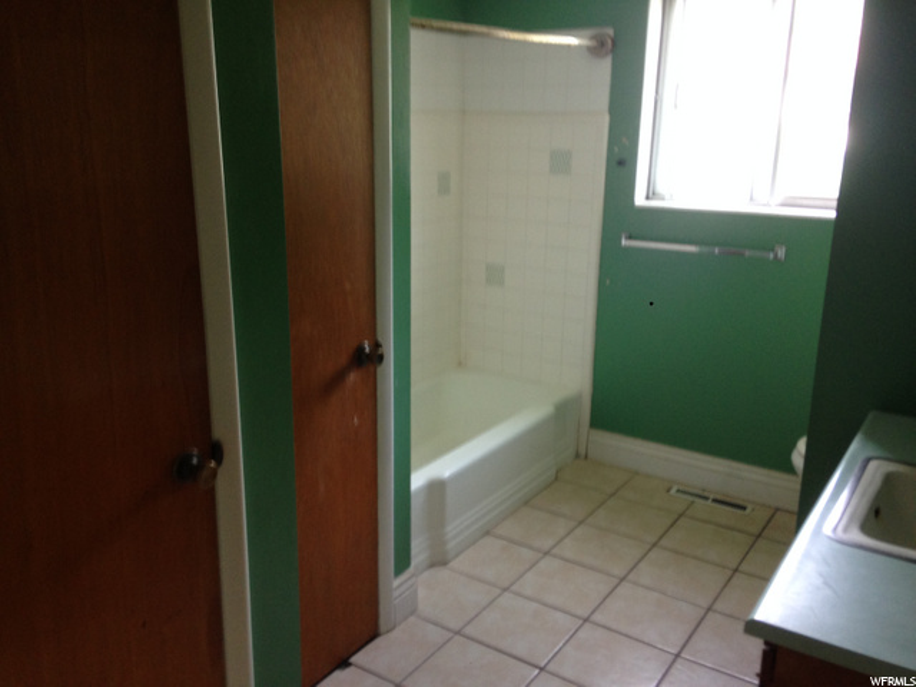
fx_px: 873
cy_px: 344
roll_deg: +1.1
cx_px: 458
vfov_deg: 42.9
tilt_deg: -13.7
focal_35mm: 33
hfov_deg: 55.4
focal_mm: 4.12
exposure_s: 1/20
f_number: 2.4
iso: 100
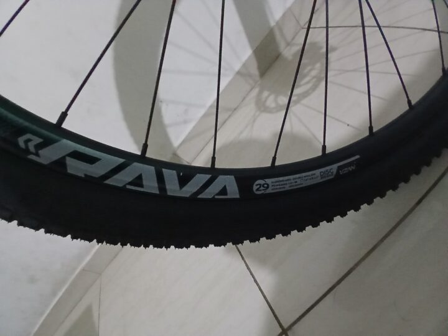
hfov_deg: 91.0
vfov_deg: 74.7
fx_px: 220
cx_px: 224
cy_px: 168
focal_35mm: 17
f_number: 2.2
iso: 1000
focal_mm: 1.4
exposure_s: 1/15
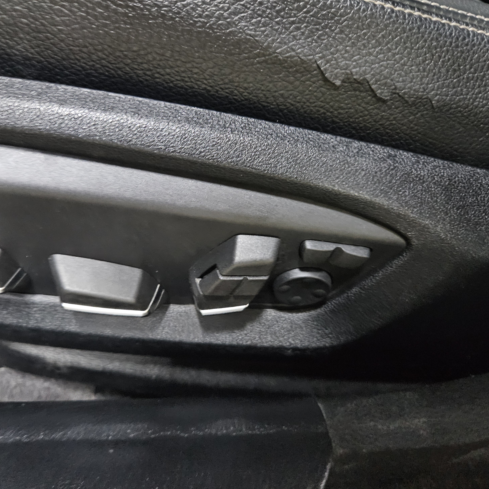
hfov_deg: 57.2
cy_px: 241
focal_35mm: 28
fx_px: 448
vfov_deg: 57.3
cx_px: 228
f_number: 1.8
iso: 1600
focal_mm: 5.4
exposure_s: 1/20
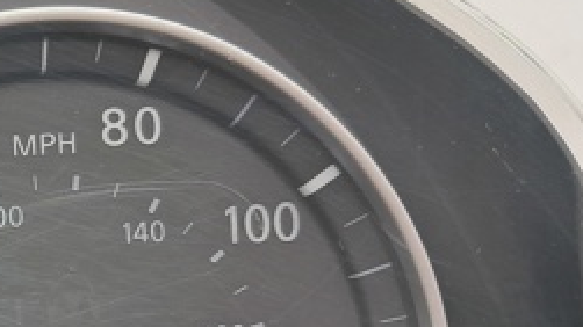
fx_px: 1159
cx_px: -146
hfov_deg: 25.0
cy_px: 298
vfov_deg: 15.9
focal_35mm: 75
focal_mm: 4
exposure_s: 1/50
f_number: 1.8
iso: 50
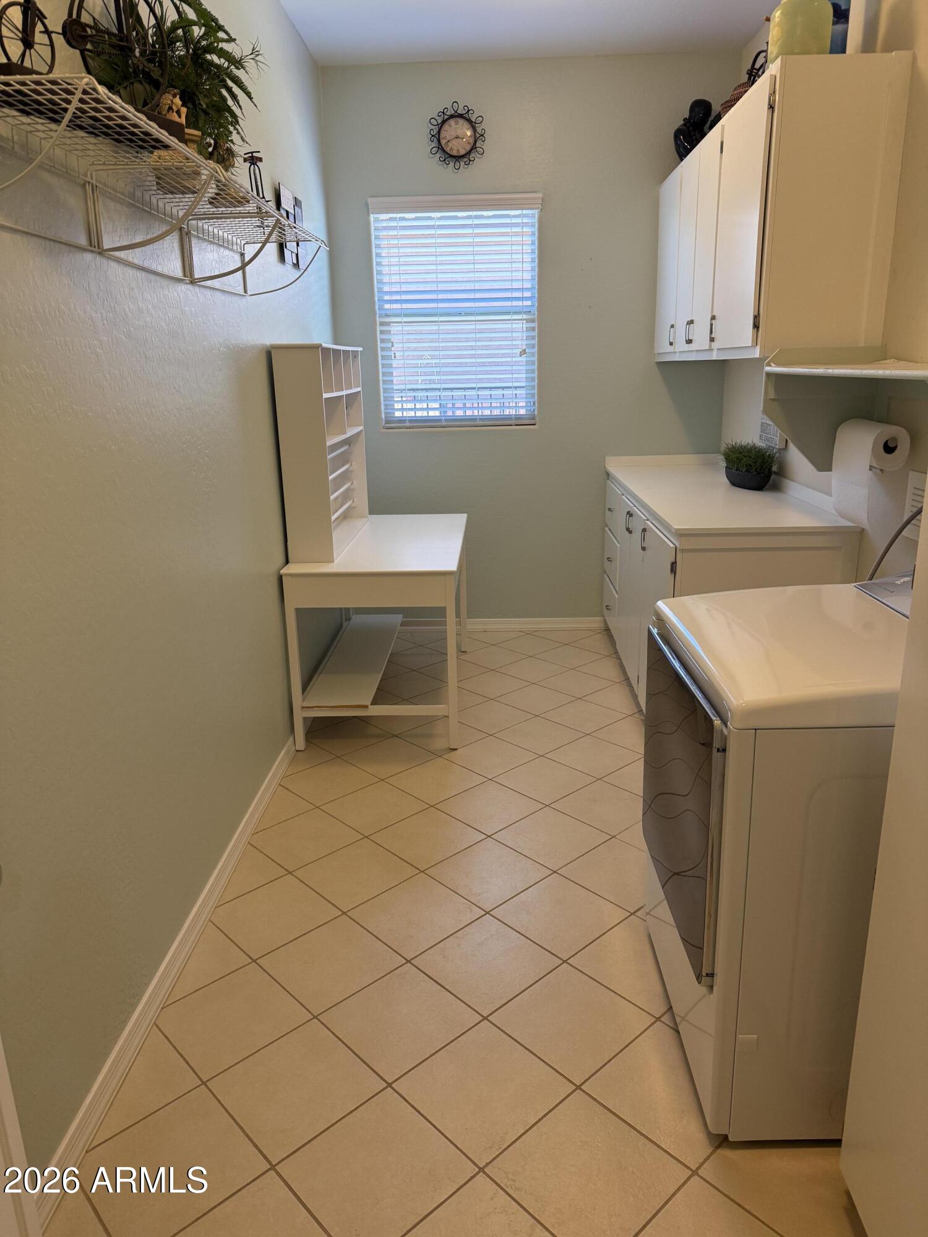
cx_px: 464
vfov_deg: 71.6
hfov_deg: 56.8
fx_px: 858
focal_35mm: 24
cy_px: 618
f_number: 1.78
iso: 160
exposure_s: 1/60
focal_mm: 6.76
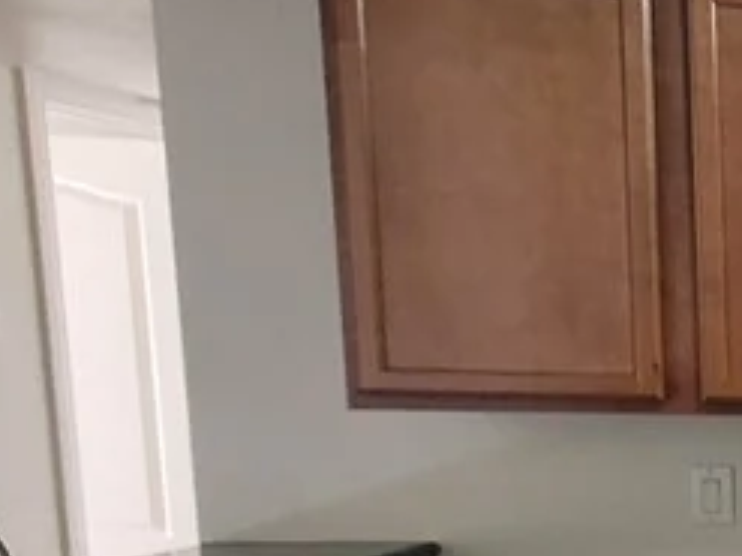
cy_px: 508
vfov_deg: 26.1
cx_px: 1499
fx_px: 1157
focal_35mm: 54
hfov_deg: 19.1
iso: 320
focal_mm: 2.2
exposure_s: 1/40
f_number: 2.2
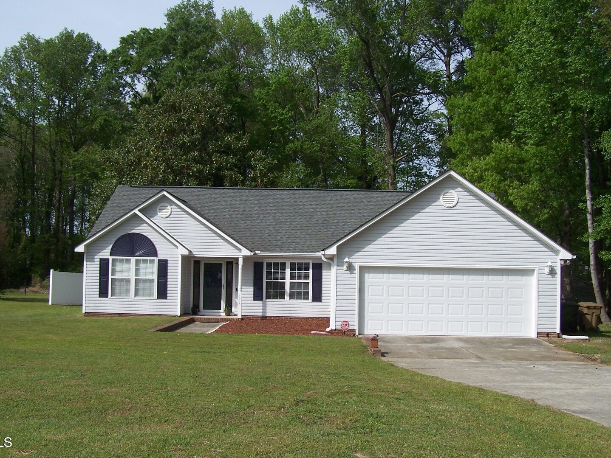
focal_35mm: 41
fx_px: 724
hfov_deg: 45.8
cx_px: 302
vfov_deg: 35.1
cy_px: 217
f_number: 4
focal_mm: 6.3
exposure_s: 1/750
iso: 80
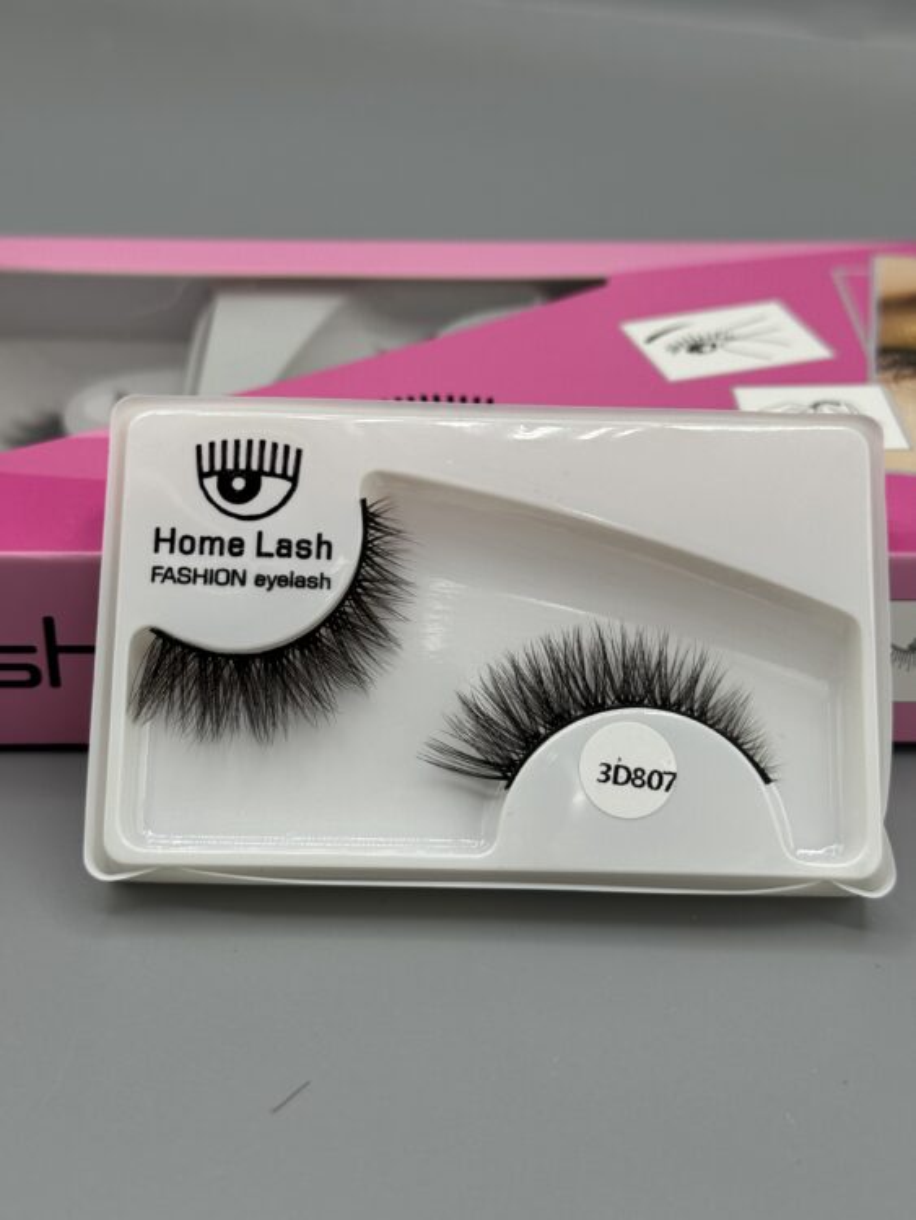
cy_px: 610
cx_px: 458
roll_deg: -0.1
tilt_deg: -33.4
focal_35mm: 48
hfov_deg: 30.3
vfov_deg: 39.6
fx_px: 1693
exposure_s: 1/1366
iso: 64
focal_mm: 6.86
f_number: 1.78
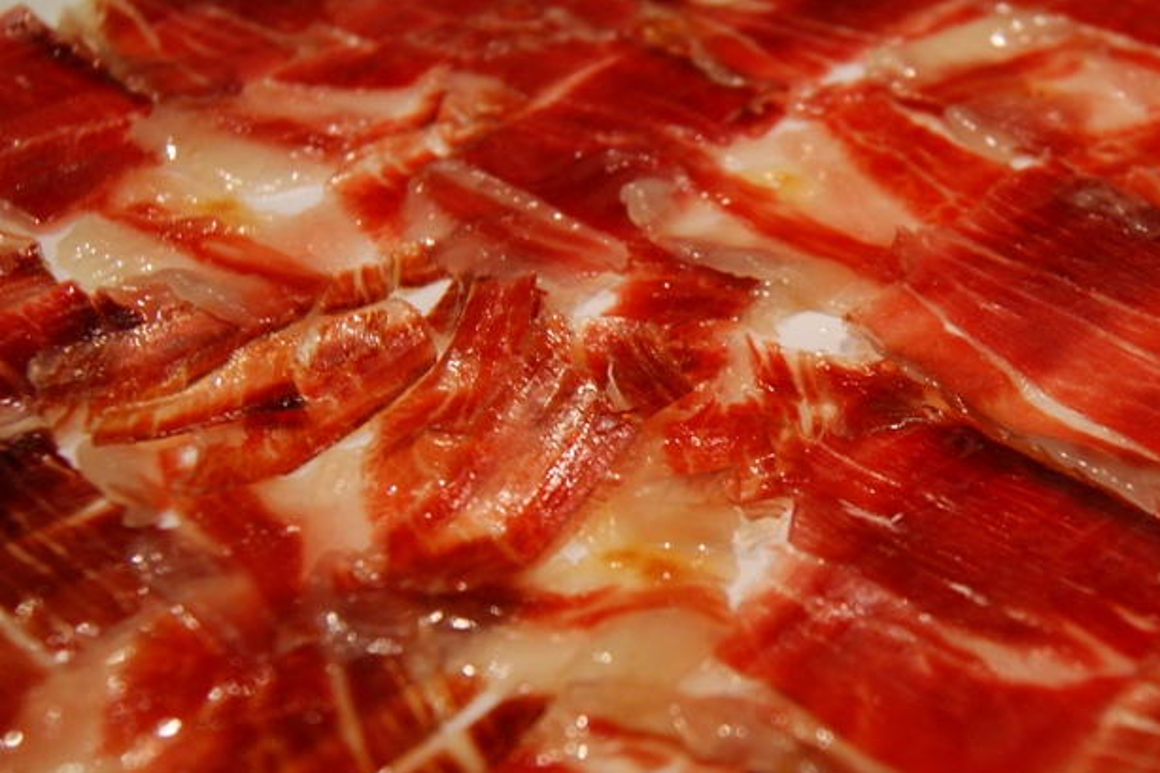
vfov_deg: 24.6
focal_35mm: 55
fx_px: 1772
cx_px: 801
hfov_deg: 35.8
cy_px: 415
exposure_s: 1/20
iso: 400
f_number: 4
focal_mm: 22
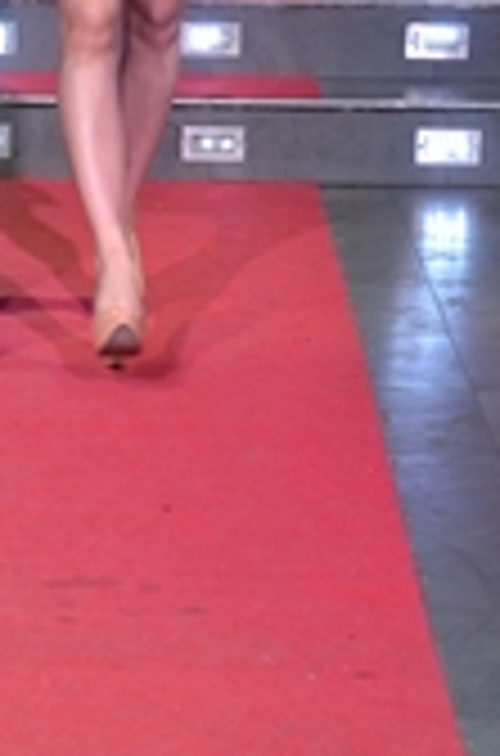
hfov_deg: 6.5
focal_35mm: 209
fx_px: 4371
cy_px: 288
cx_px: -248
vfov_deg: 9.9
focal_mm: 45
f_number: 4.8
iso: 720
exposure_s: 1/60
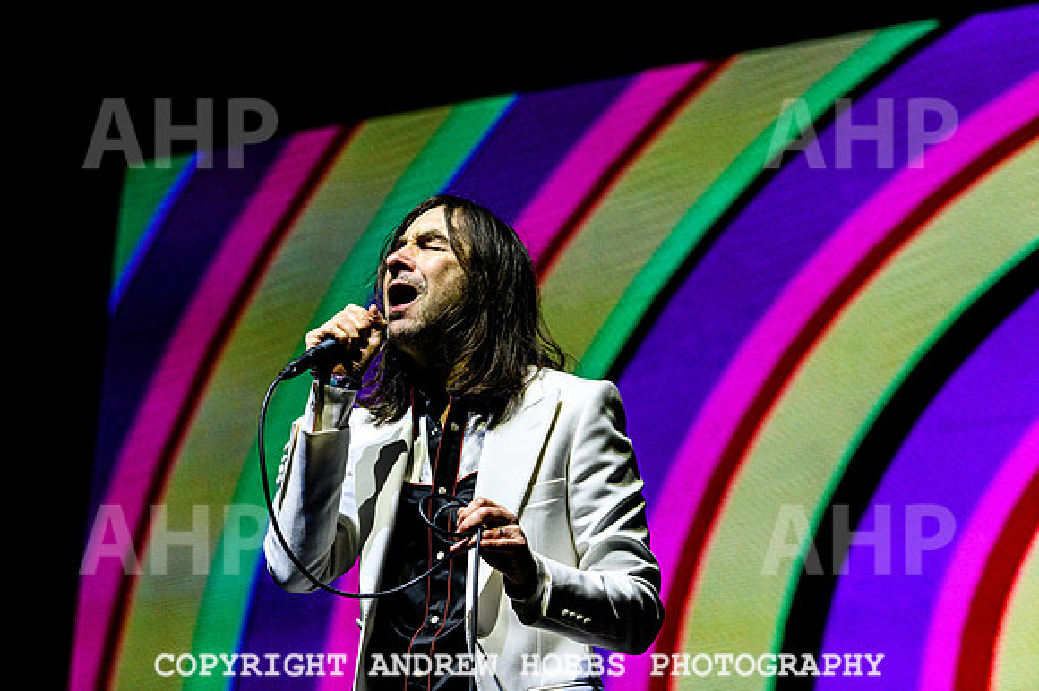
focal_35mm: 130
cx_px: 520
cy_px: 346
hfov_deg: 15.8
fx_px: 3752
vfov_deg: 10.5
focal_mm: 130
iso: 3200
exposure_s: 1/3200
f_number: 4.5
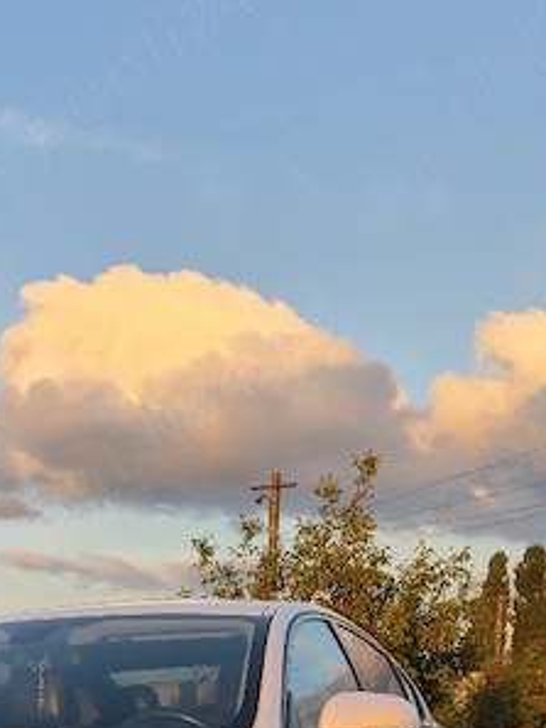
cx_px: -103
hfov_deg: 22.0
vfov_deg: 27.6
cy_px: 860
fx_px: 1303
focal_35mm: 62
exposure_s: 1/323
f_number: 1.4
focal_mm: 6.5
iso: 16
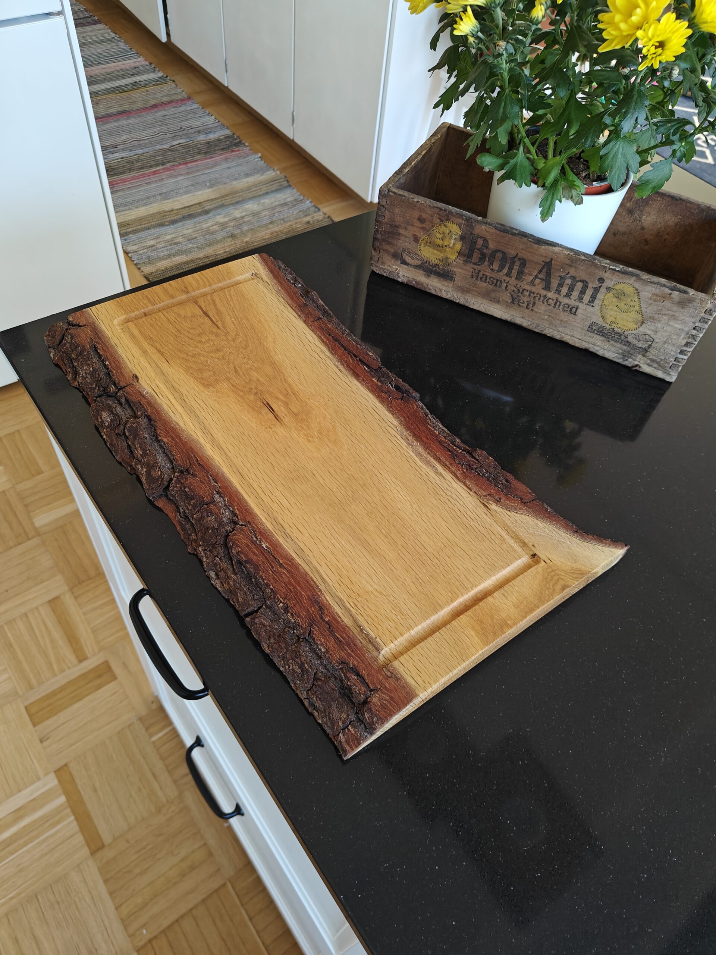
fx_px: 662
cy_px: 478
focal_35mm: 24
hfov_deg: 56.8
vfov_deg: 71.6
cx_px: 358
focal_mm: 5.59
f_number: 1.8
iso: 200
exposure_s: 1/50
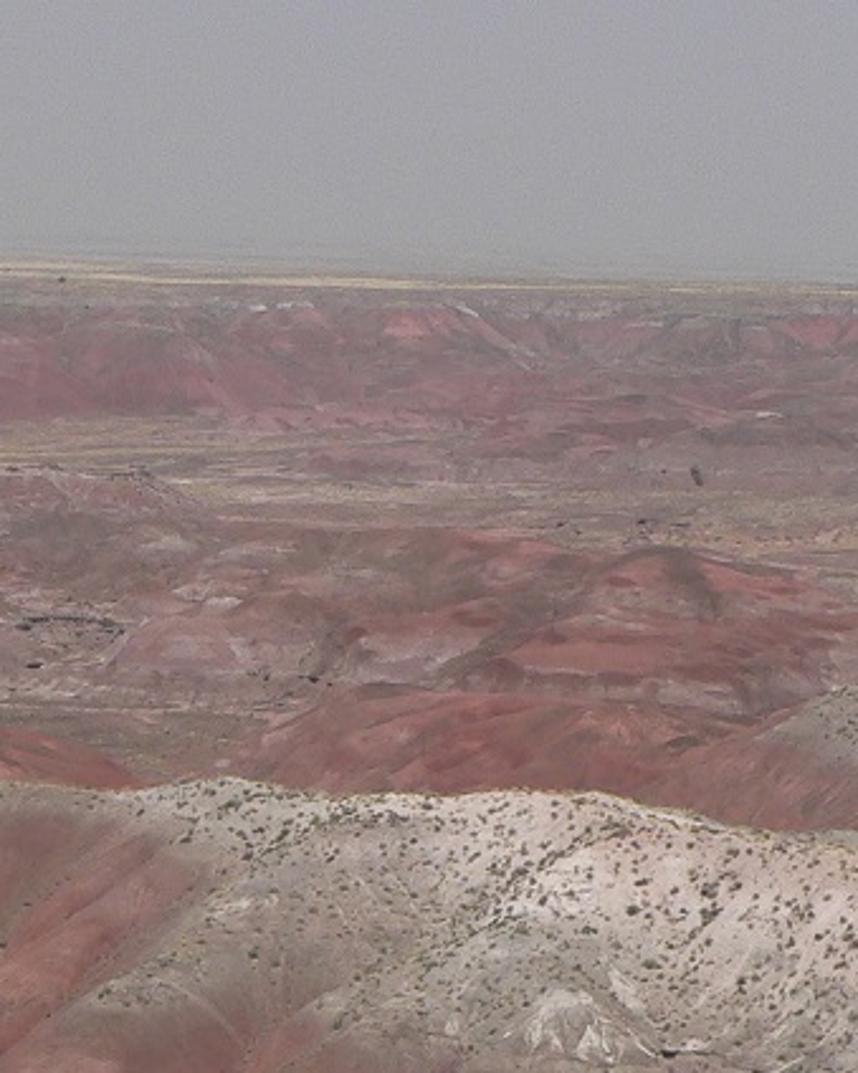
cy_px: 926
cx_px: 342
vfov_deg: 17.9
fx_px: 3366
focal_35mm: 106
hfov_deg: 14.5
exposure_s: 1/640
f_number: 5.6
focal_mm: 6
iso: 80
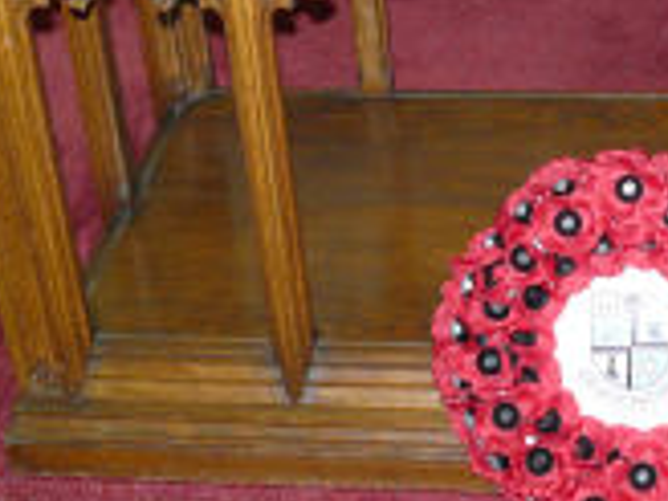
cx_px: 656
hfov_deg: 21.5
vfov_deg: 16.4
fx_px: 1698
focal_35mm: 88
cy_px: -20
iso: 250
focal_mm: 6
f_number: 2.8
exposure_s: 1/25
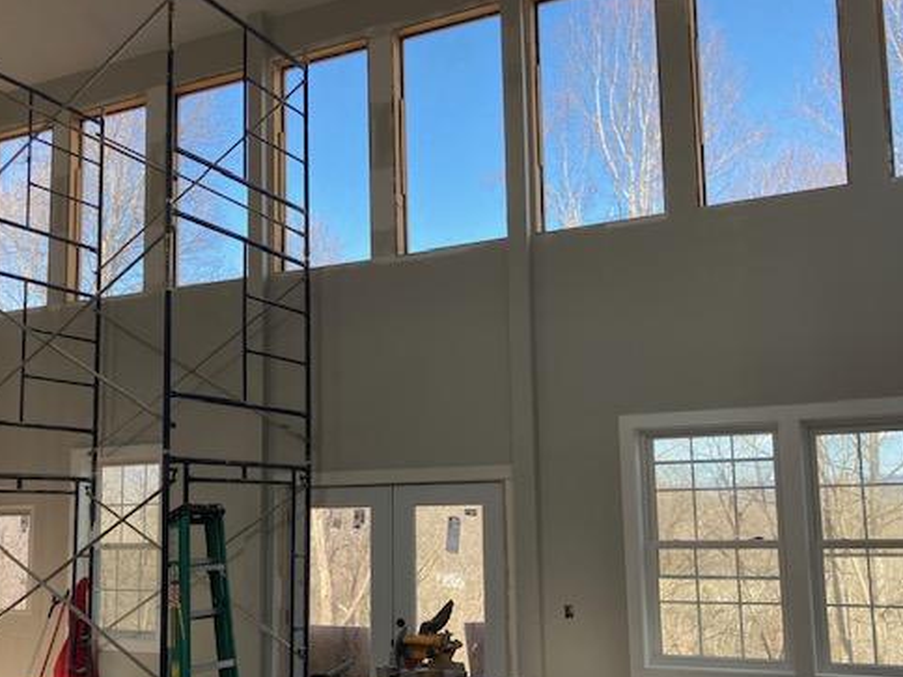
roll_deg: -0.1
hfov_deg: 50.1
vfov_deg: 38.5
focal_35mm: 37
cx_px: 435
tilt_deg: +8.3
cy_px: 401
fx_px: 965
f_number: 1.8
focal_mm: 3.99
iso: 20
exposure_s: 1/229
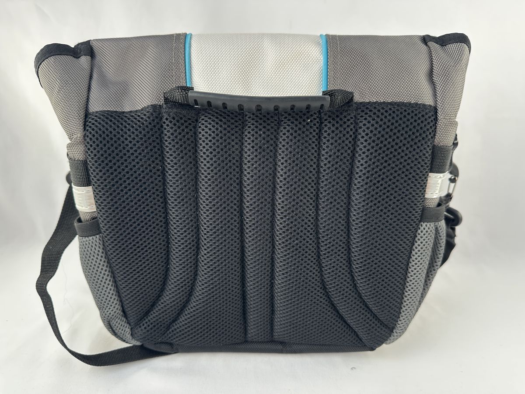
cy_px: 197
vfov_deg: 56.8
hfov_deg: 71.6
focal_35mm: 24
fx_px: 364
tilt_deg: -18.0
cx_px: 262
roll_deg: -1.2
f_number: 1.78
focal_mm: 6.86
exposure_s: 1/121
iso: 64
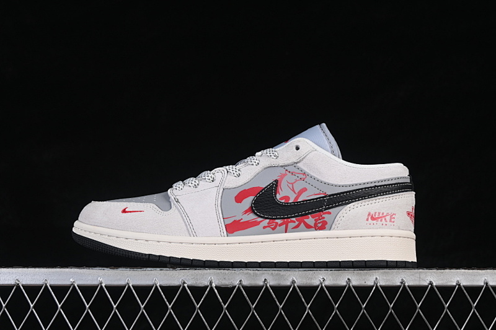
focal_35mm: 75
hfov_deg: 27.0
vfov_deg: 18.2
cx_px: 248
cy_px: 165
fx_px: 1033
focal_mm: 50
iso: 160
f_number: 8
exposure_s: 1/80
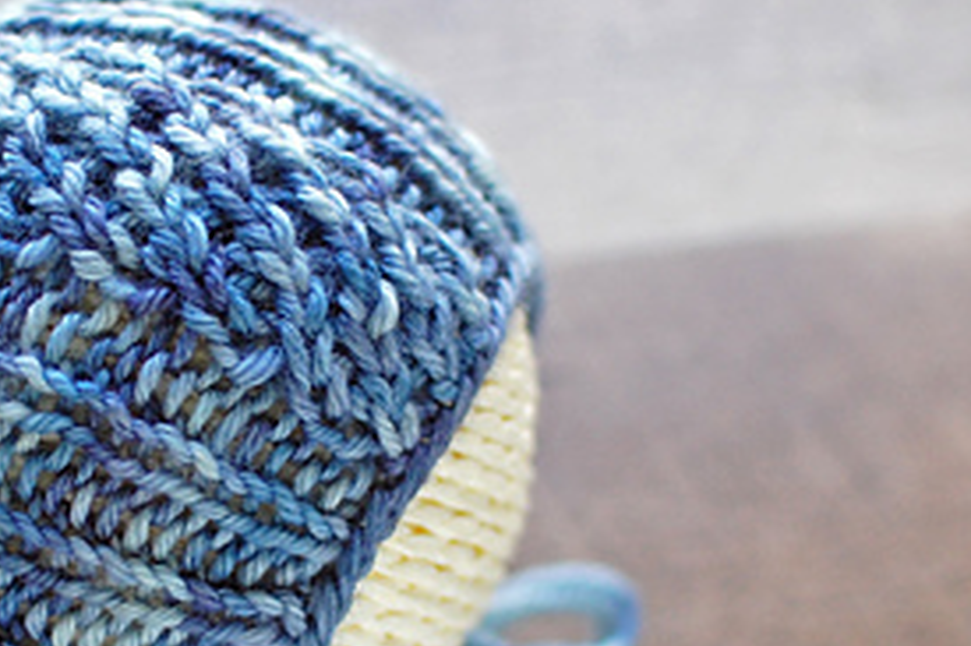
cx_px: 191
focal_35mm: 122
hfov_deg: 16.6
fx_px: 3293
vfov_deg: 11.2
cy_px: 427
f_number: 2.5
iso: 400
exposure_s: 1/100
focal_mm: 35
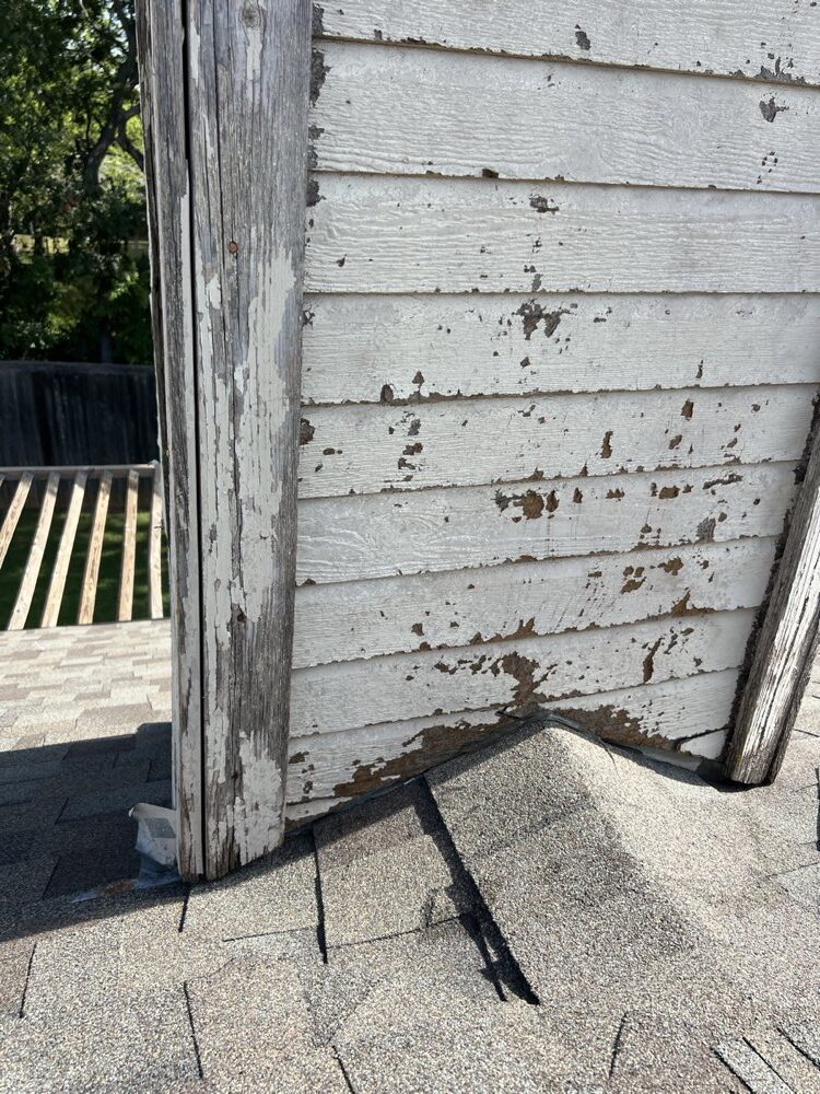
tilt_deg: -23.3
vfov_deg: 67.3
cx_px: 410
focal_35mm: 26
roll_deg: -7.4
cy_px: 547
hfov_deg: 53.1
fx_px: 821
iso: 50
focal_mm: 5.7
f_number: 1.5
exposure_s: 1/1972
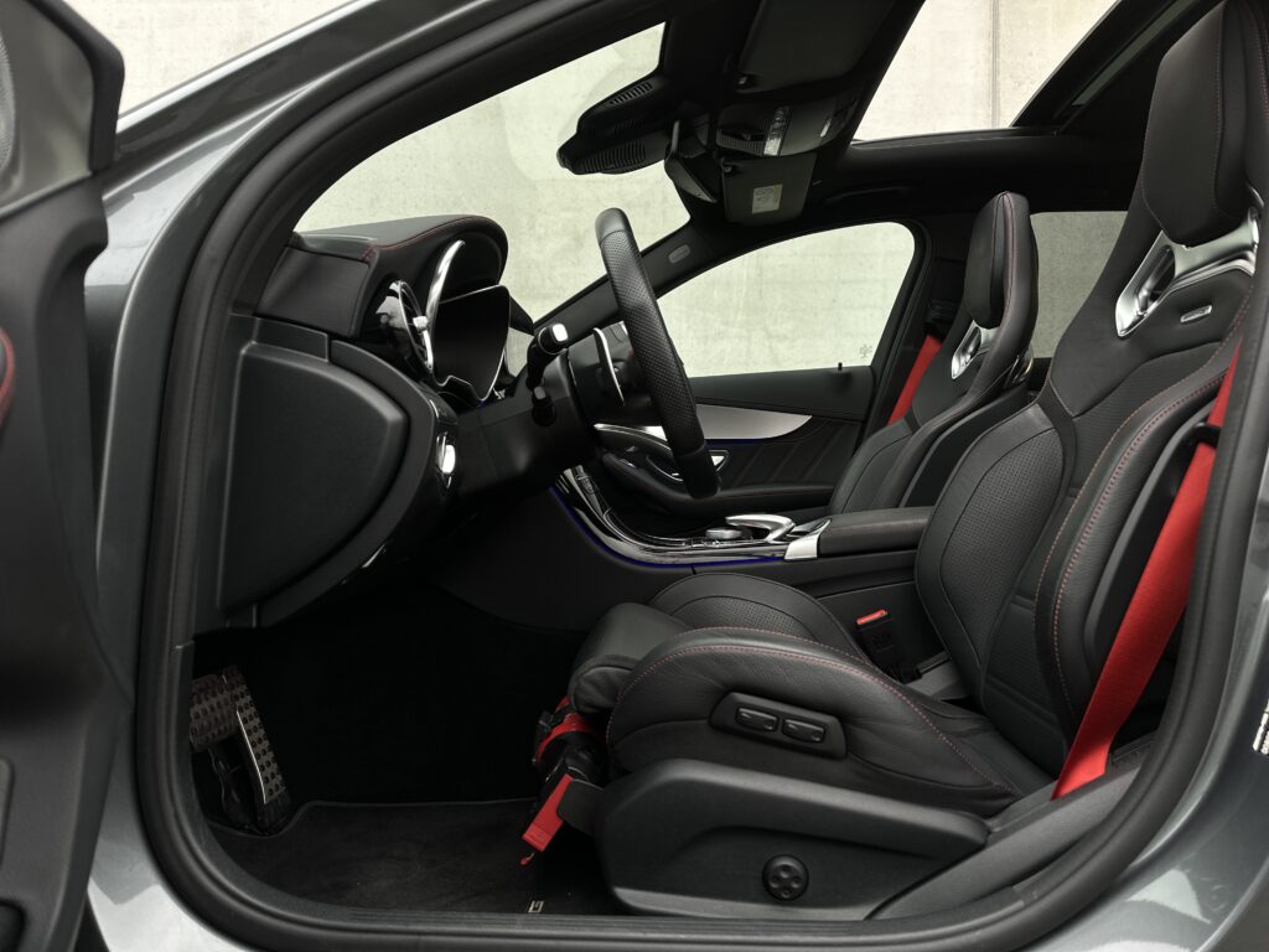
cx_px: 634
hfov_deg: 71.6
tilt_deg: -0.1
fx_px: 880
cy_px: 476
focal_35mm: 24
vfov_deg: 56.8
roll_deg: +0.0
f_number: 1.78
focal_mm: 6.86
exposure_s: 1/349
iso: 80
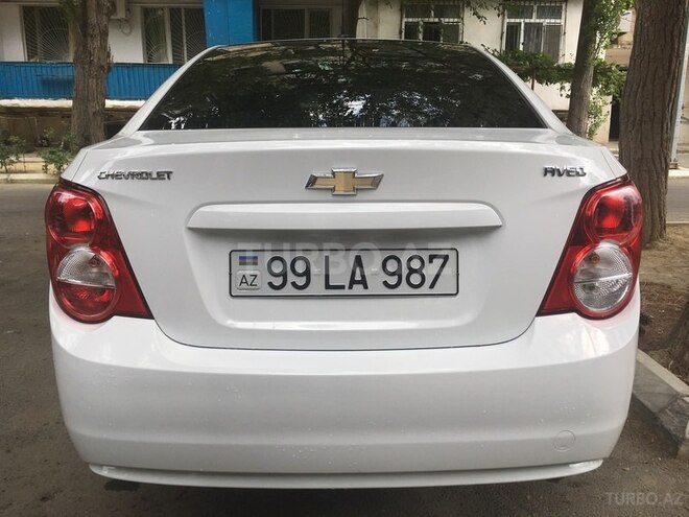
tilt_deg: -13.3
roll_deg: -0.6
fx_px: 577
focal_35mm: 29
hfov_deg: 61.7
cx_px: 344
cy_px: 258
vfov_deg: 48.2
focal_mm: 4.15
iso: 25
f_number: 2.2
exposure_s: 1/605
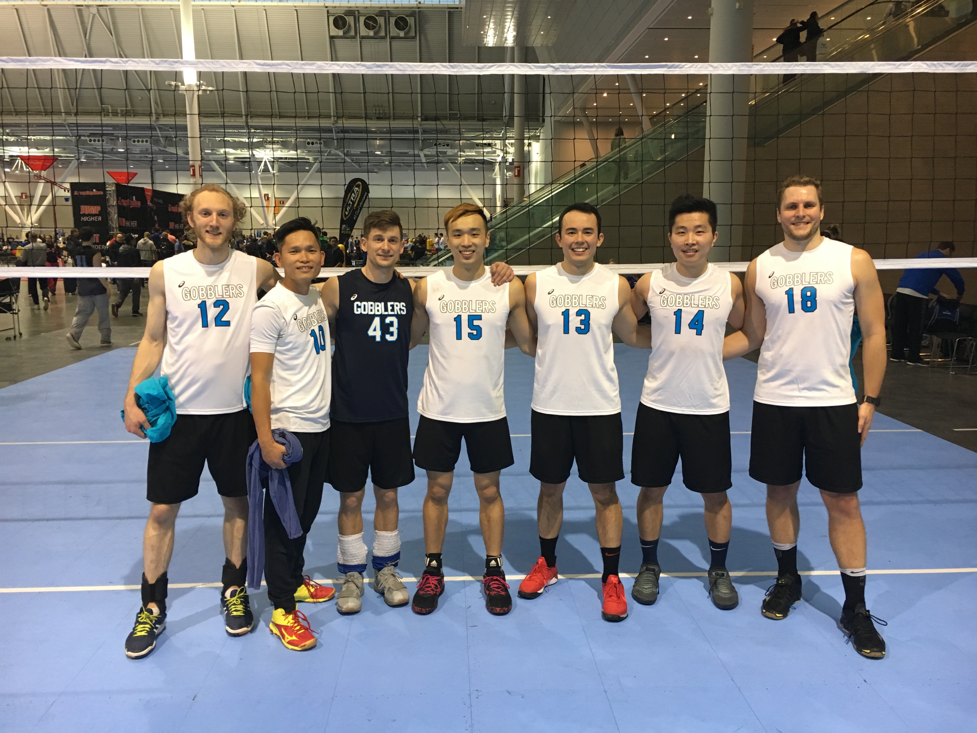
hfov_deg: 61.7
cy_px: 366
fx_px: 818
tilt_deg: -8.0
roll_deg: +0.2
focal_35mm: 29
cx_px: 488
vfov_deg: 48.2
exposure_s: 1/30
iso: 125
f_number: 2.2
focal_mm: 4.15
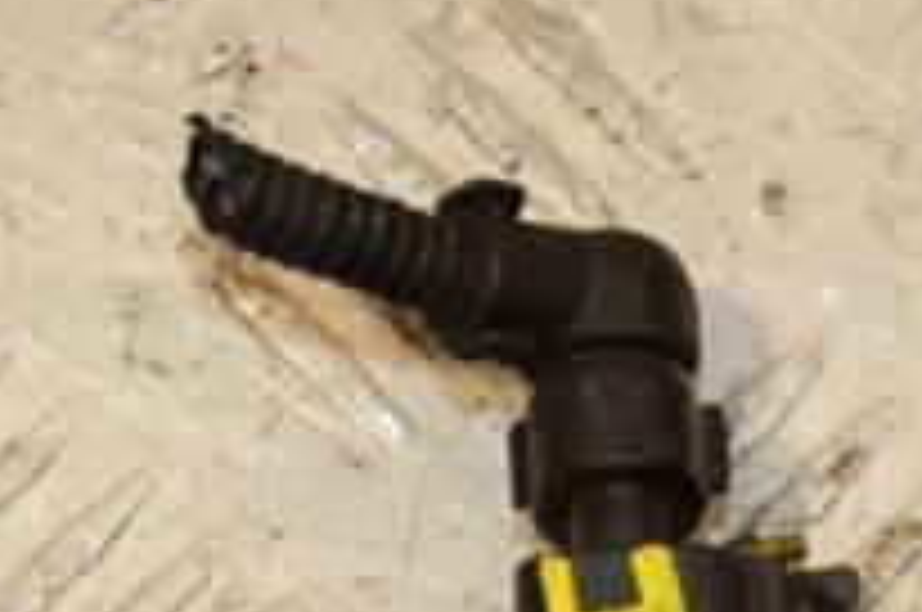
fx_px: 5626
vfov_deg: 6.2
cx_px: 661
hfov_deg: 9.4
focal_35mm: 220
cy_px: 756
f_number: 10
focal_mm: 50
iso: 800
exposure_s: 1/200
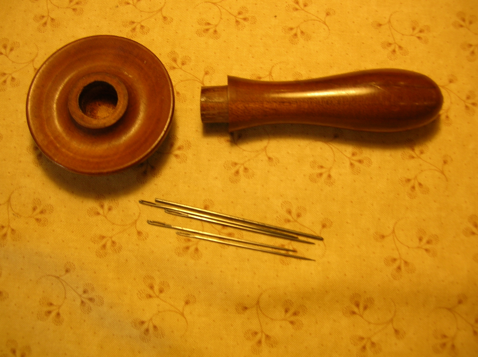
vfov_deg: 39.6
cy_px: 178
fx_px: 497
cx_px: 239
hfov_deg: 51.4
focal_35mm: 36
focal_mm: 6
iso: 50
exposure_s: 1/23.1
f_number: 2.7
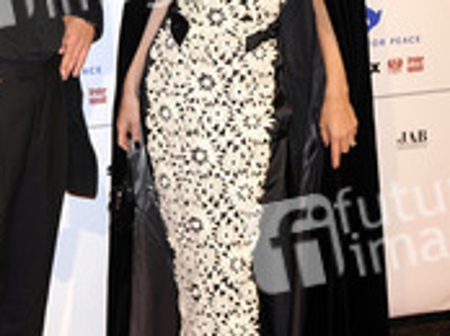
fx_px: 1779
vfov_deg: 10.8
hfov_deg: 14.4
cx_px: 142
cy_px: 103
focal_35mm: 137
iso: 400
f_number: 5.6
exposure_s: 1/250
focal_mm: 62
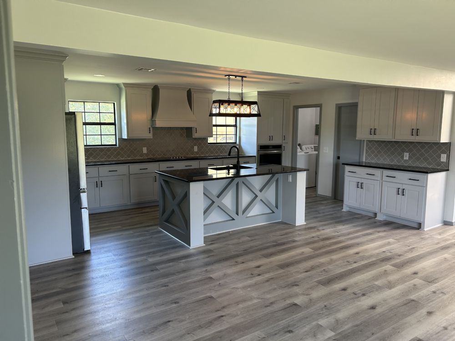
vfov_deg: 53.1
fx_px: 342
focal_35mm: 26
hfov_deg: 67.3
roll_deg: +0.3
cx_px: 228
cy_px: 170
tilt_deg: -7.6
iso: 80
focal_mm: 5.7
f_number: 1.5
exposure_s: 1/60
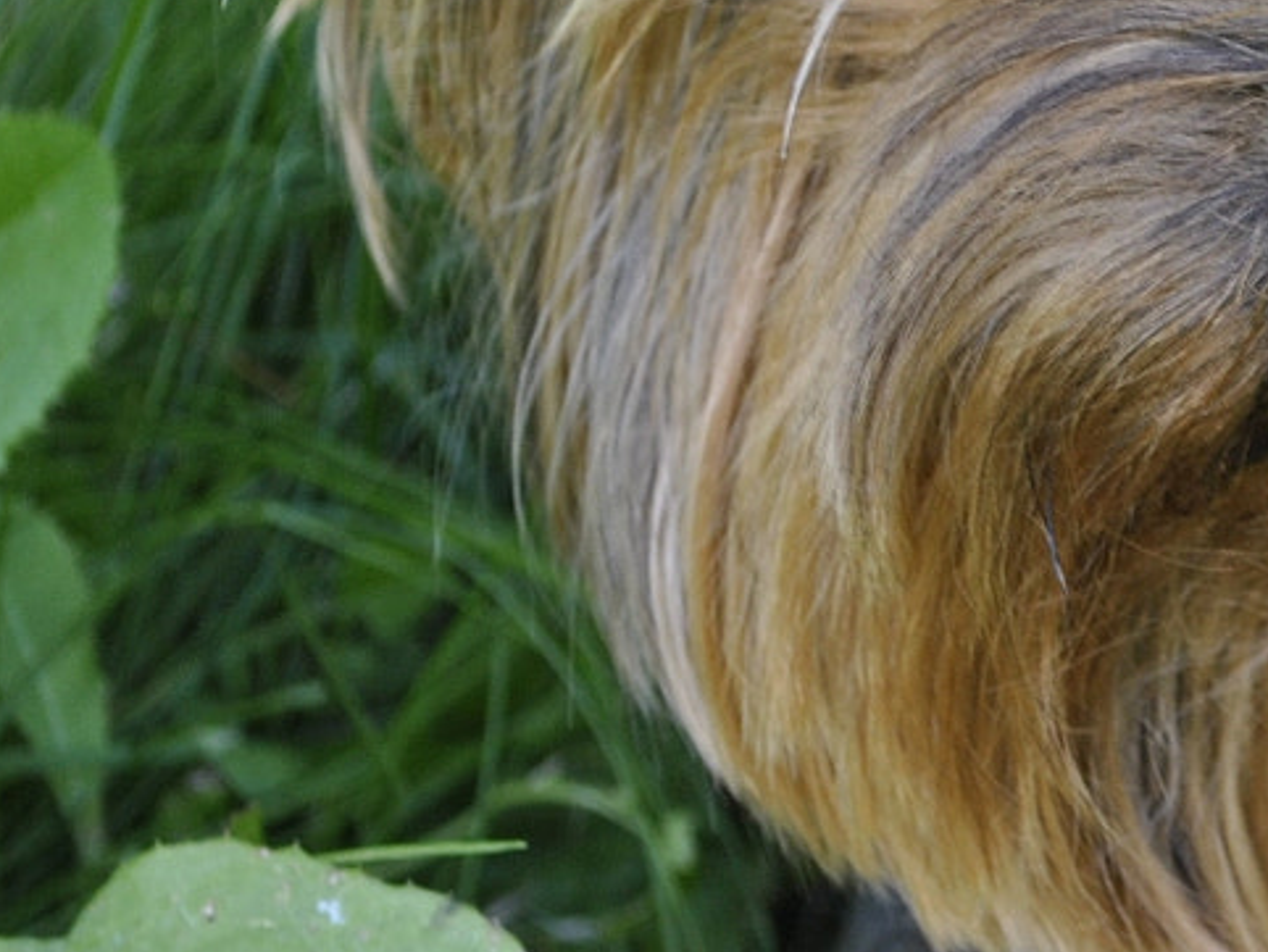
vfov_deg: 5.6
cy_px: 214
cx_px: 1923
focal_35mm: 264
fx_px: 9661
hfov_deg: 7.4
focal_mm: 55
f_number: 5.6
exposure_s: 1/60
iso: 200
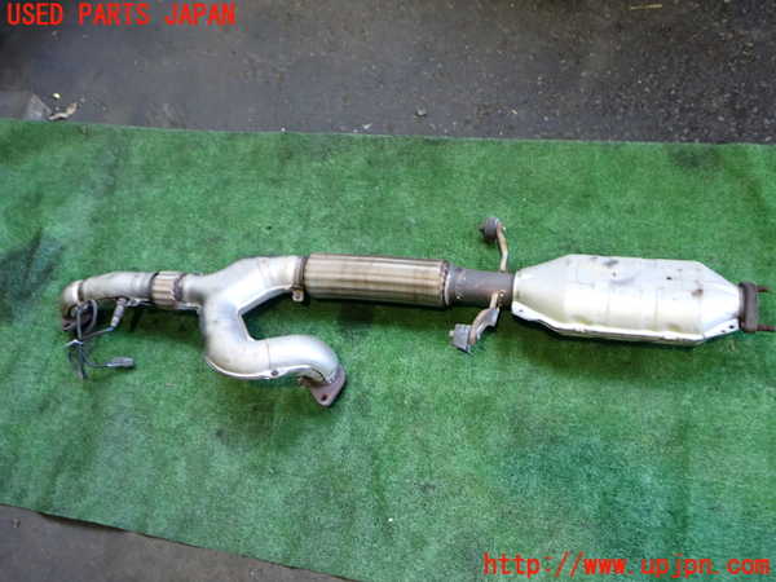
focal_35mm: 30
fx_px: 673
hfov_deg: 60.0
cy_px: 291
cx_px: 388
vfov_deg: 46.8
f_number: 2.3
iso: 250
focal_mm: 5.4
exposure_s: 1/30
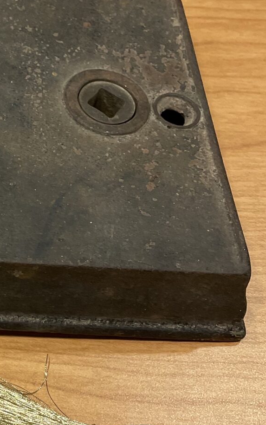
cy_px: 237
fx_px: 893
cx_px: -128
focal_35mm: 77
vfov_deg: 26.8
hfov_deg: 15.7
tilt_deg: -56.0
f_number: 1.6
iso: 125
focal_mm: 4.2
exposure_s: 1/120
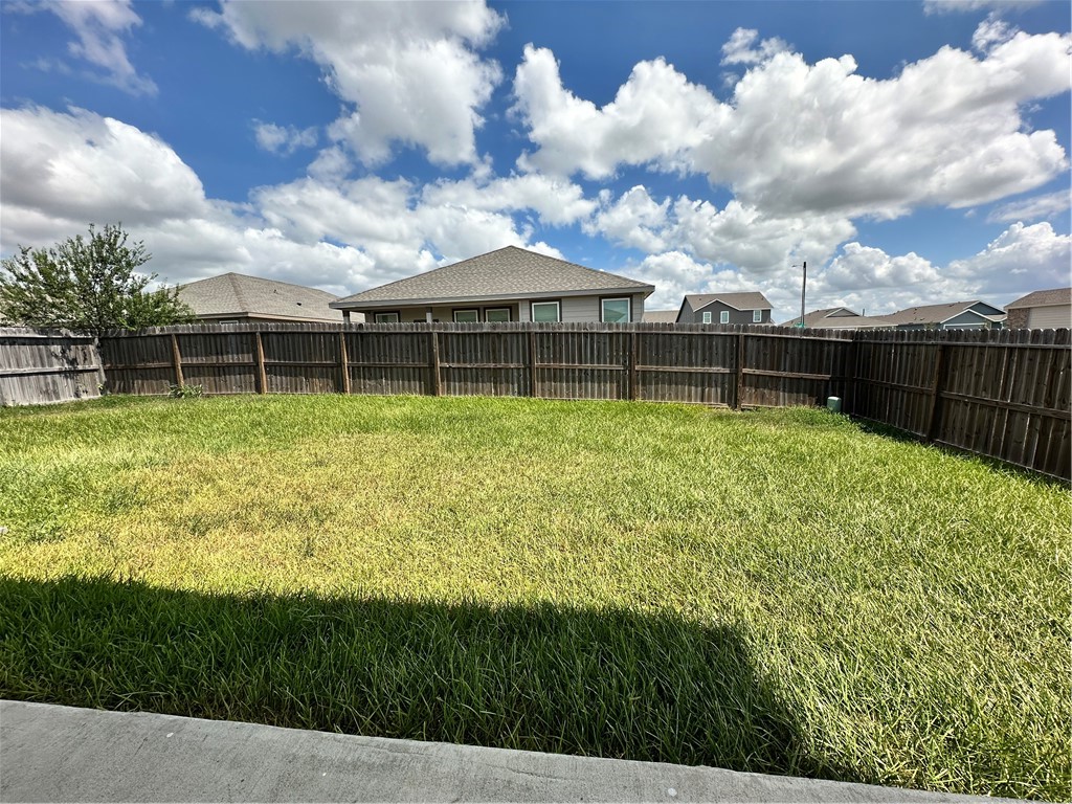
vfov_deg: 85.7
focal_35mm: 14
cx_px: 536
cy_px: 402
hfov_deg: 102.1
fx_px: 434
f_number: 2.2
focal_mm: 2.22
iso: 50
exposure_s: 1/2257
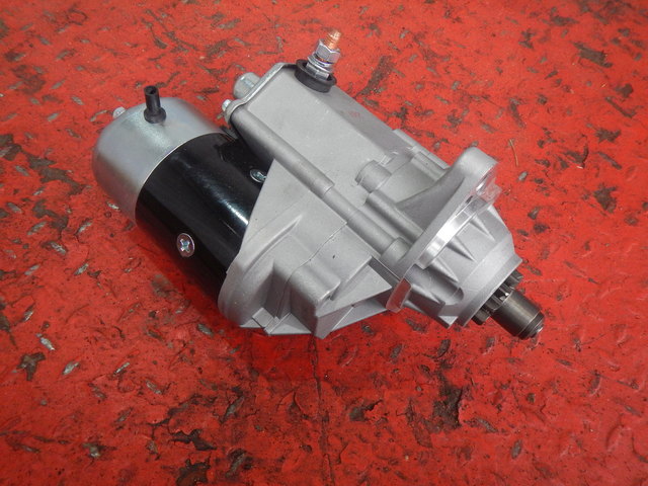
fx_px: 524
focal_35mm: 28
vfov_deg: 49.7
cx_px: 324
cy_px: 243
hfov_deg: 63.4
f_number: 3.9
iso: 400
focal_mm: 5
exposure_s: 1/160
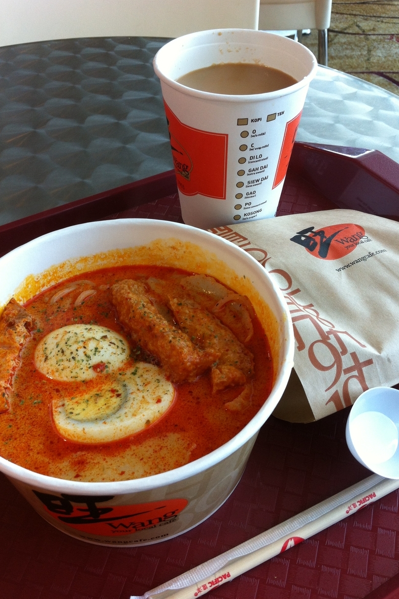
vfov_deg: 51.9
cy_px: 298
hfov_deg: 35.9
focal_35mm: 37
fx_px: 615
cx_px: 196
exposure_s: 1/15
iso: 80
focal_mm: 3.85
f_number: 2.8
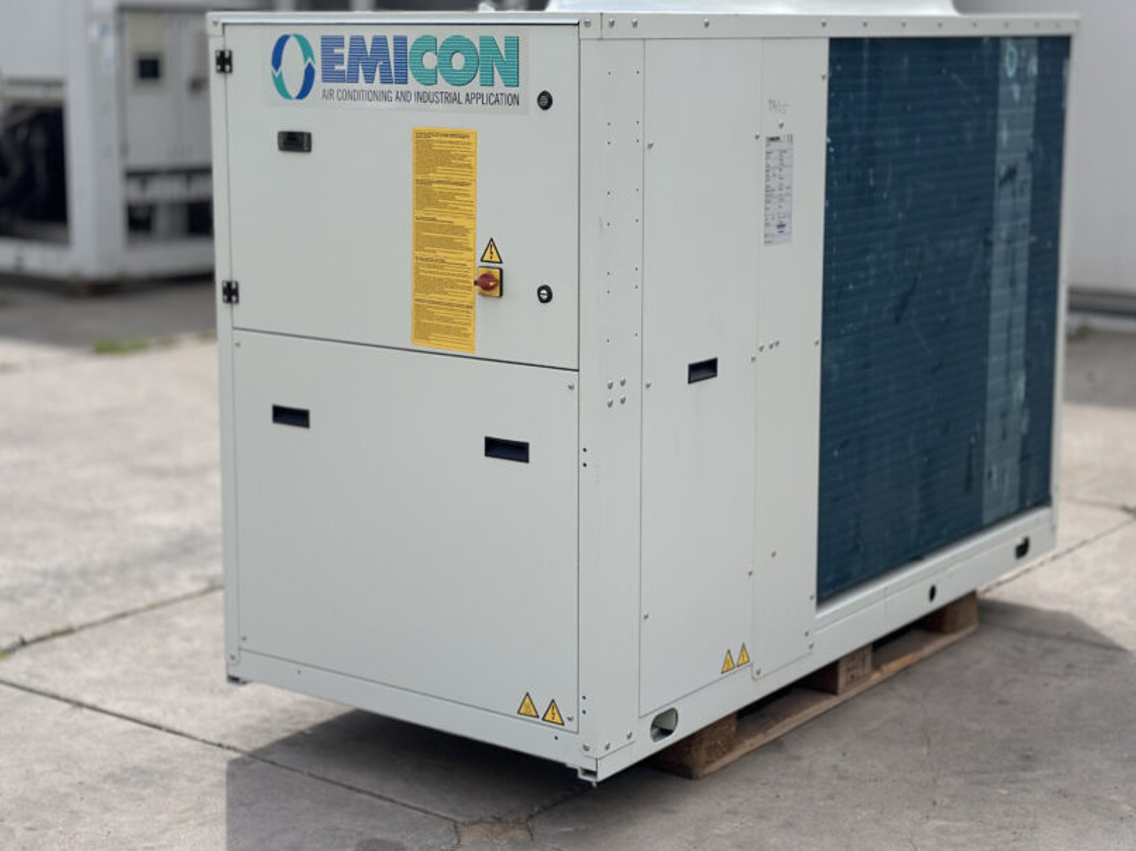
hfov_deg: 31.7
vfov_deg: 24.0
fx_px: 2001
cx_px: 572
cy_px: 347
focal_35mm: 61
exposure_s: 1/5882
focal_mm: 6.86
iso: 80
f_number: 1.78
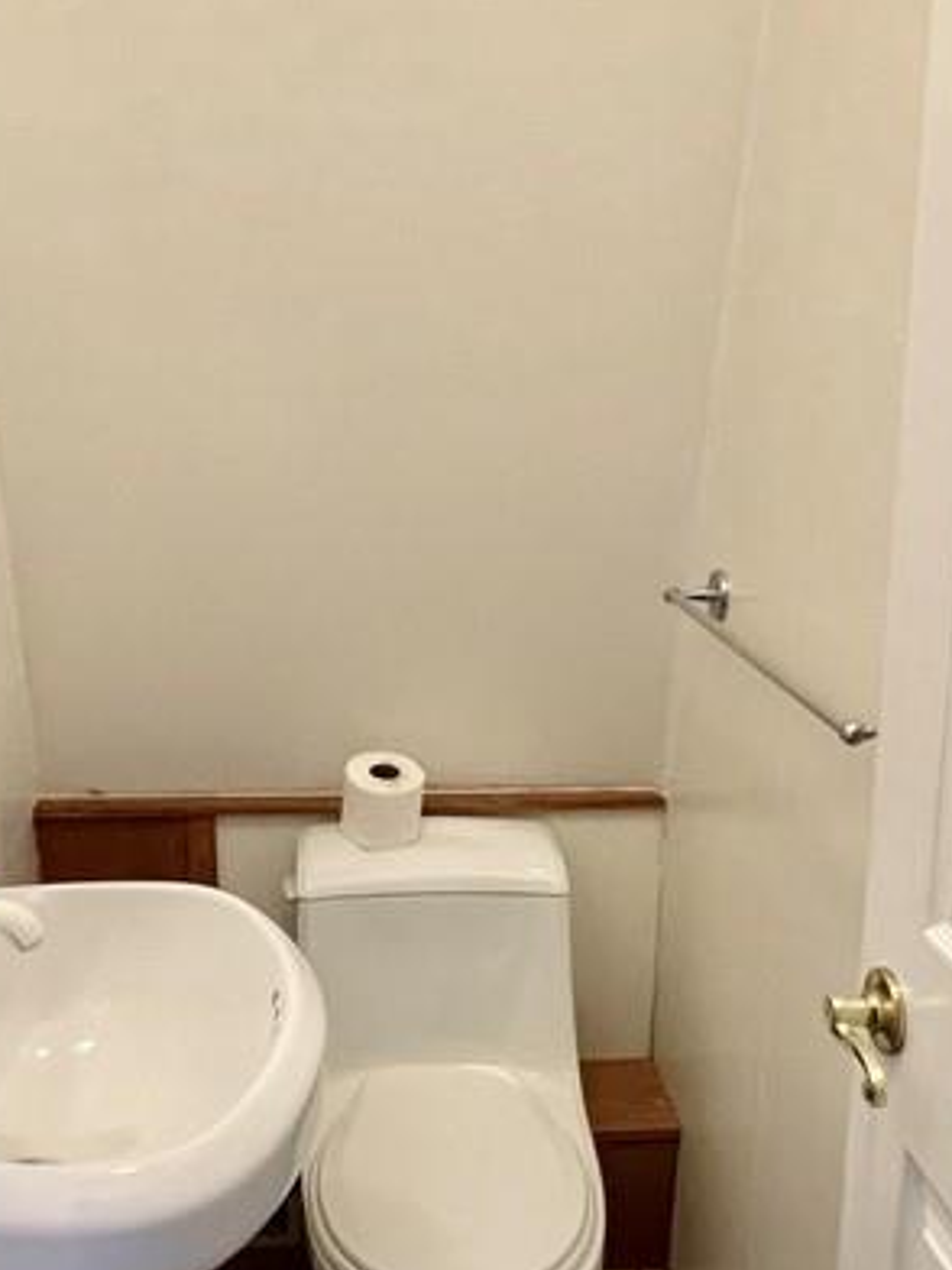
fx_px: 1247
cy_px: 606
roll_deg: +1.8
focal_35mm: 34
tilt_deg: -9.8
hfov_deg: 41.5
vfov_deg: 53.9
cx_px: 369
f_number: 1.8
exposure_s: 1/60
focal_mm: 1.57
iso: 200
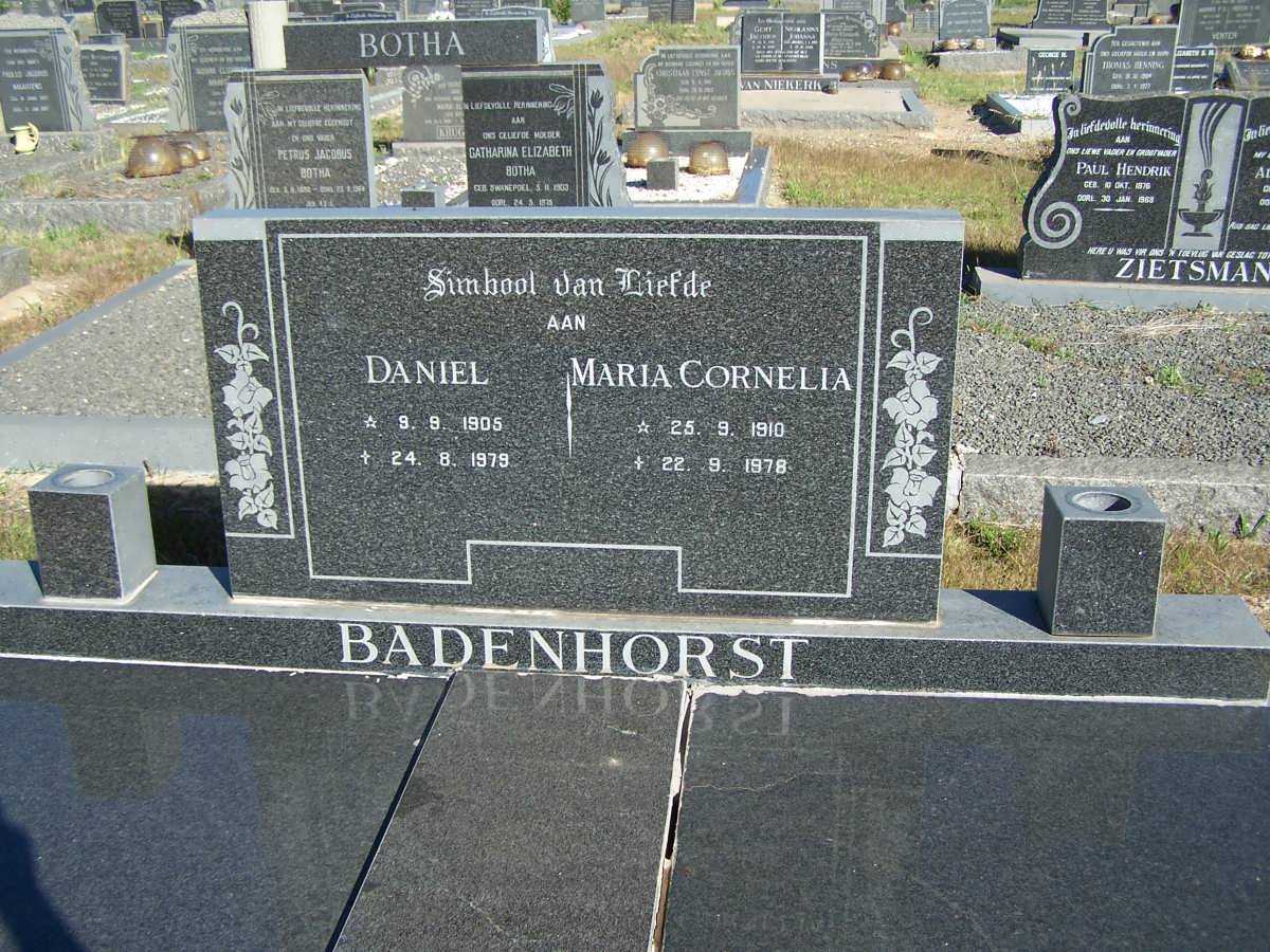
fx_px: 1394
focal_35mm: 38
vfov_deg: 37.7
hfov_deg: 49.0
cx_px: 635
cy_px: 476
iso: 80
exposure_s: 1/1000
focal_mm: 6.3
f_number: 2.8
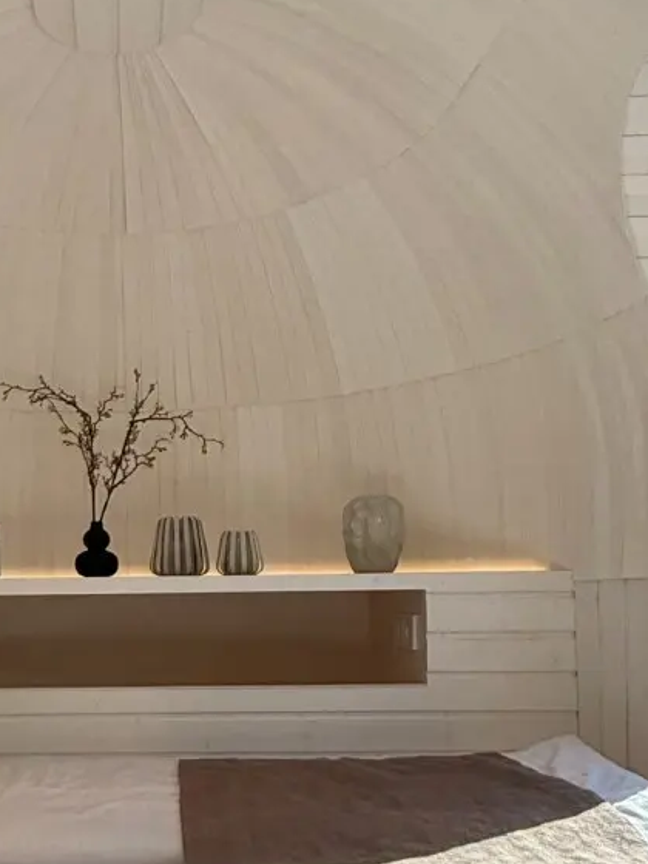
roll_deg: -0.3
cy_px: 582
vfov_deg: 50.4
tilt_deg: +1.7
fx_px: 899
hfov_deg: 38.2
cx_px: 131
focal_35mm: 36
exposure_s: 1/1001
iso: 80
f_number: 2.2
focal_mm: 2.22
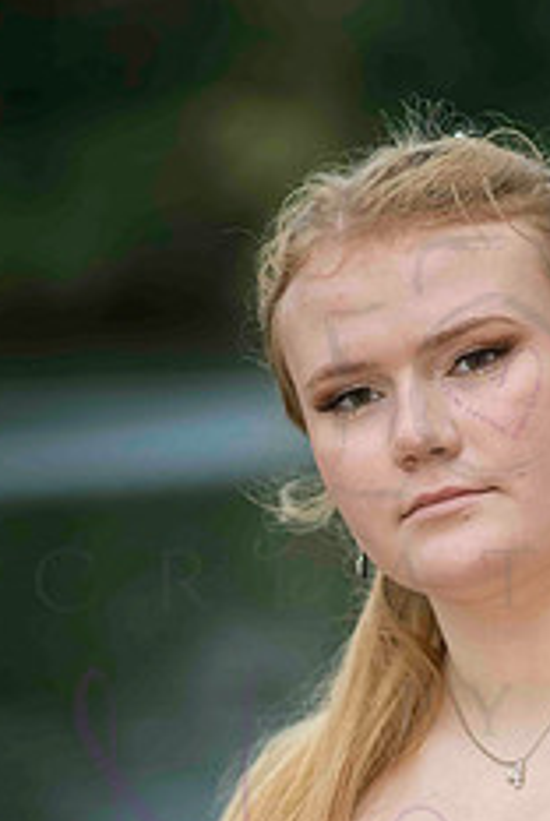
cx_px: 504
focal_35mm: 241
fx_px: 5506
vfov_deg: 8.5
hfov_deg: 5.7
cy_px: 705
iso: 1600
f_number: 4
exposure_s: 1/320
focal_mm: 125
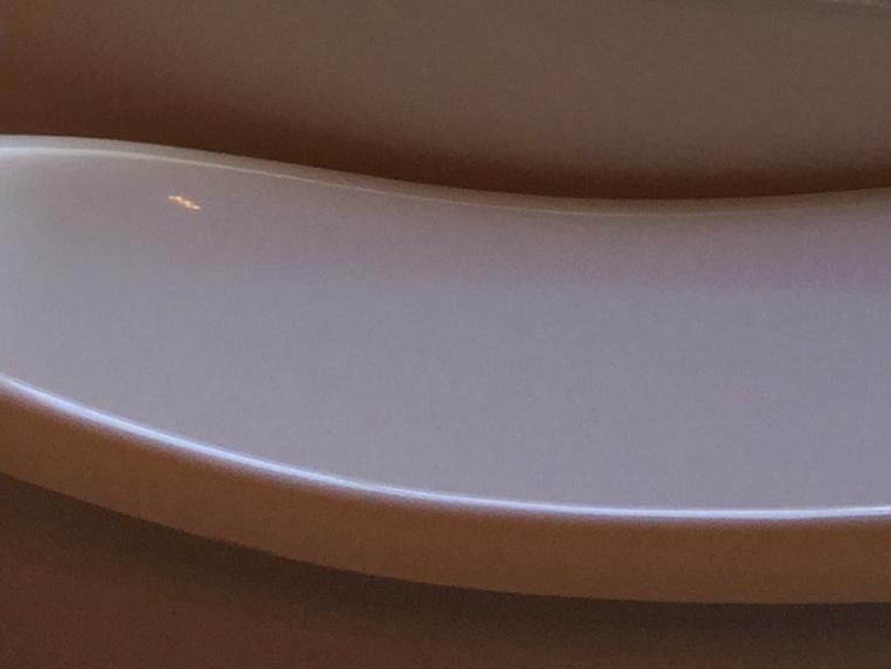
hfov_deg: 15.8
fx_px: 3166
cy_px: -411
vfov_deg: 11.4
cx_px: 106
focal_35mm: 123
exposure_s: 1/30
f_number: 2.4
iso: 32
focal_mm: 3.3
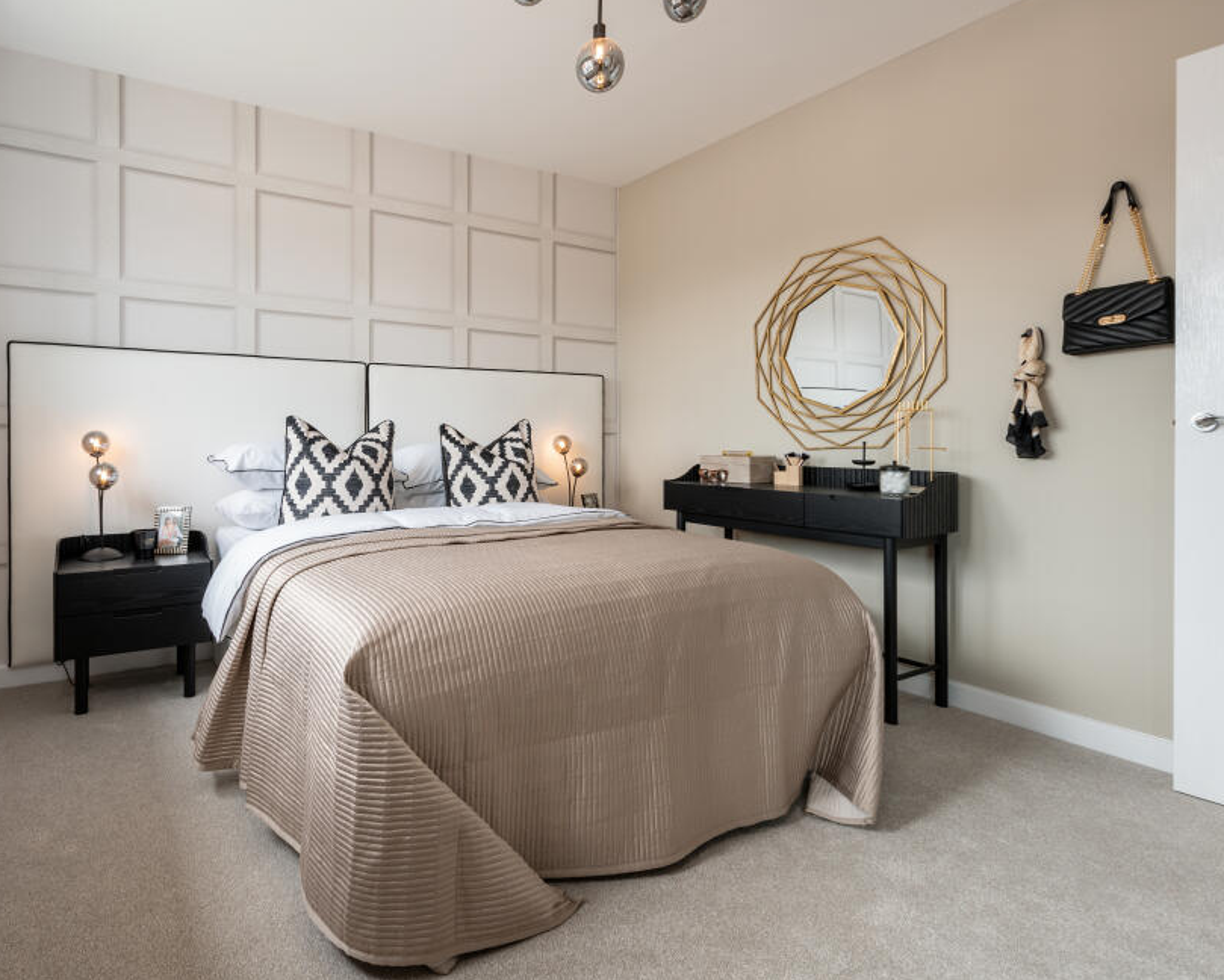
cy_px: 474
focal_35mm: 19
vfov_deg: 70.9
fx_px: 689
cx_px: 501
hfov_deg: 82.4
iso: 160
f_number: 7.1
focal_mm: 16
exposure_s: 1/15
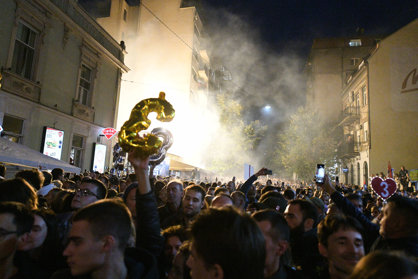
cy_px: 144
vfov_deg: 51.3
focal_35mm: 25
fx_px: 290
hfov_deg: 71.5
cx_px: 204
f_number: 2.8
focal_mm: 24
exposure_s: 1/1250
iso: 20000
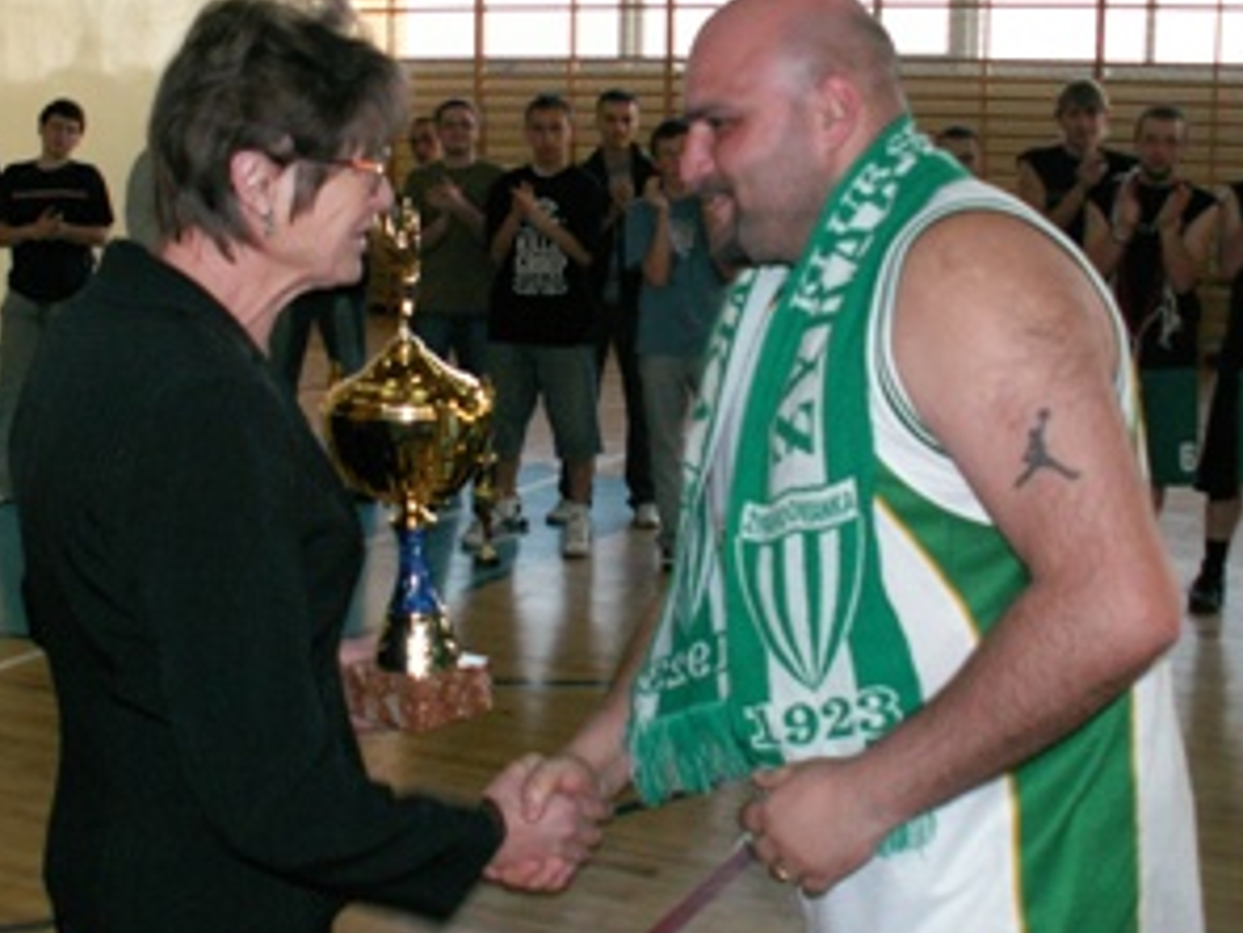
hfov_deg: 36.2
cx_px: 575
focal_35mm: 53
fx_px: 1903
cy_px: 488
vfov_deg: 27.5
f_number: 2.8
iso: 160
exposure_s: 1/60
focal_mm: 5.86
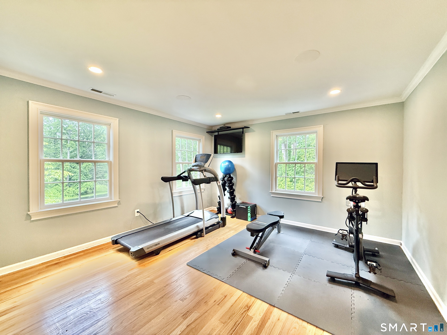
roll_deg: -1.0
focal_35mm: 14
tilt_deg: -0.9
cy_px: 168
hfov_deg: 102.1
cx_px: 224
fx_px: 181
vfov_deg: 85.7
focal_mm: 2.22
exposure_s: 1/60
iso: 250
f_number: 2.2
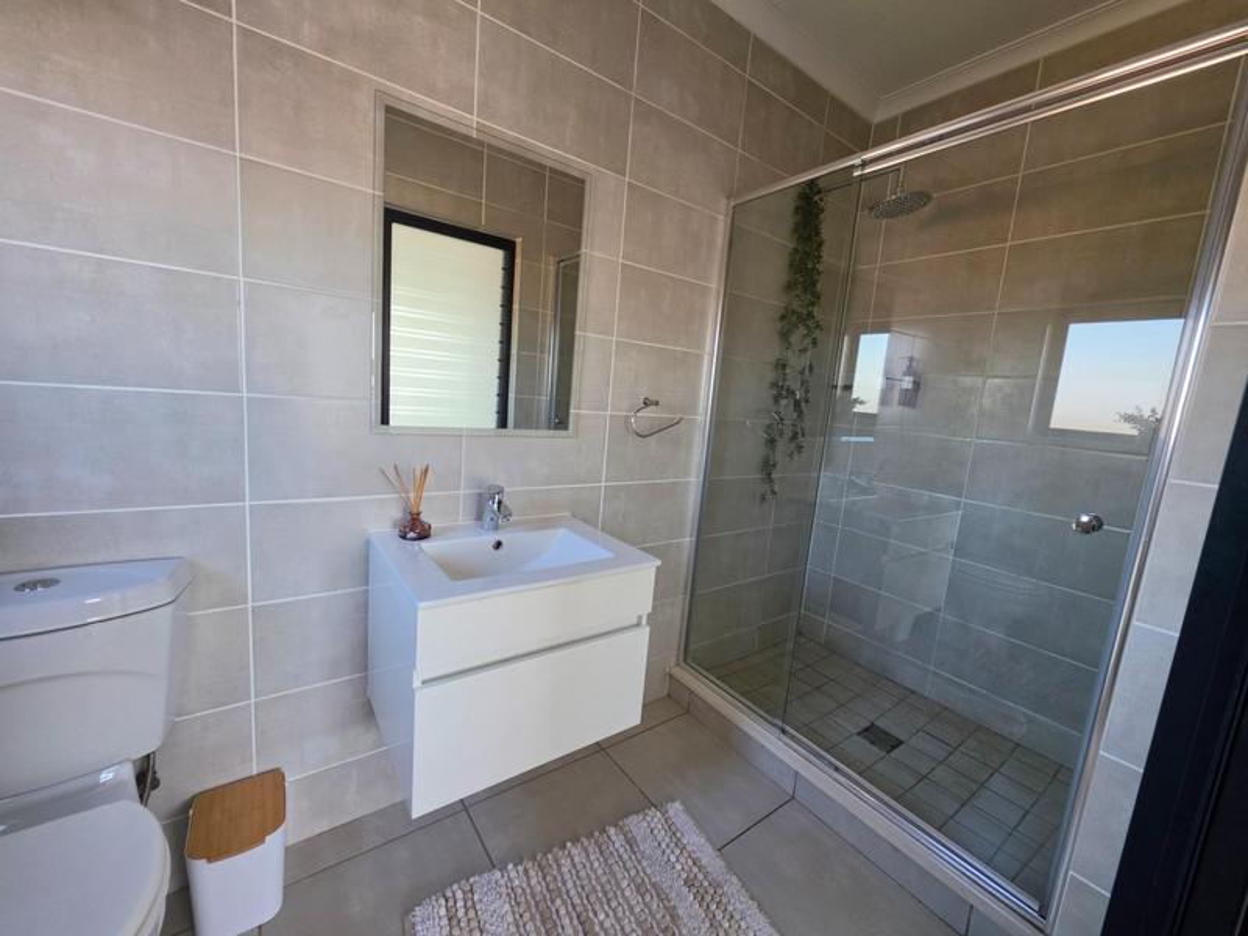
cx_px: 624
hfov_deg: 106.2
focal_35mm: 13
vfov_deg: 89.9
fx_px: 469
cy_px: 468
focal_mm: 2.2
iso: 100
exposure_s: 1/100
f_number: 1.9
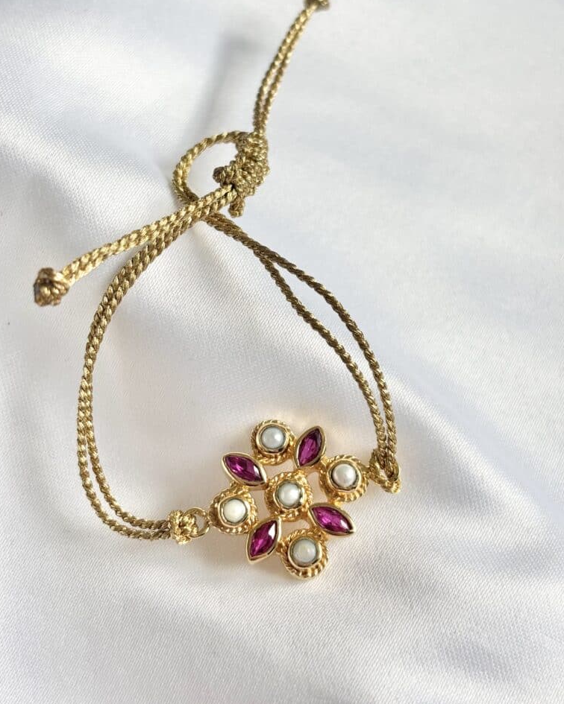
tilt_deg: -57.6
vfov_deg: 34.1
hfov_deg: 27.6
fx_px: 1148
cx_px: 278
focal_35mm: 55
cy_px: 326
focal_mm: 5.96
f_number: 1.6
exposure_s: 1/425
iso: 32
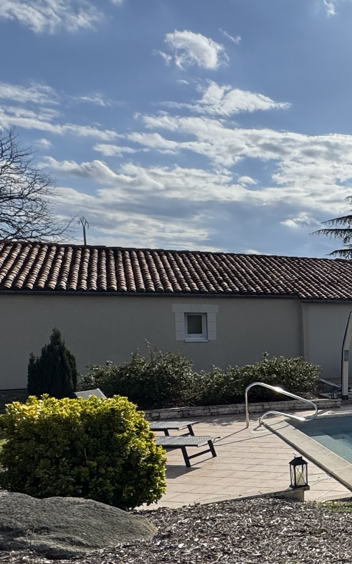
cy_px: 357
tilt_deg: -4.1
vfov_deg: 48.7
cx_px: 567
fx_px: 614
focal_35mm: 40
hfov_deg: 23.4
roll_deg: +0.0
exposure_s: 1/3906
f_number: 2.2
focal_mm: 2.22
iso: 40
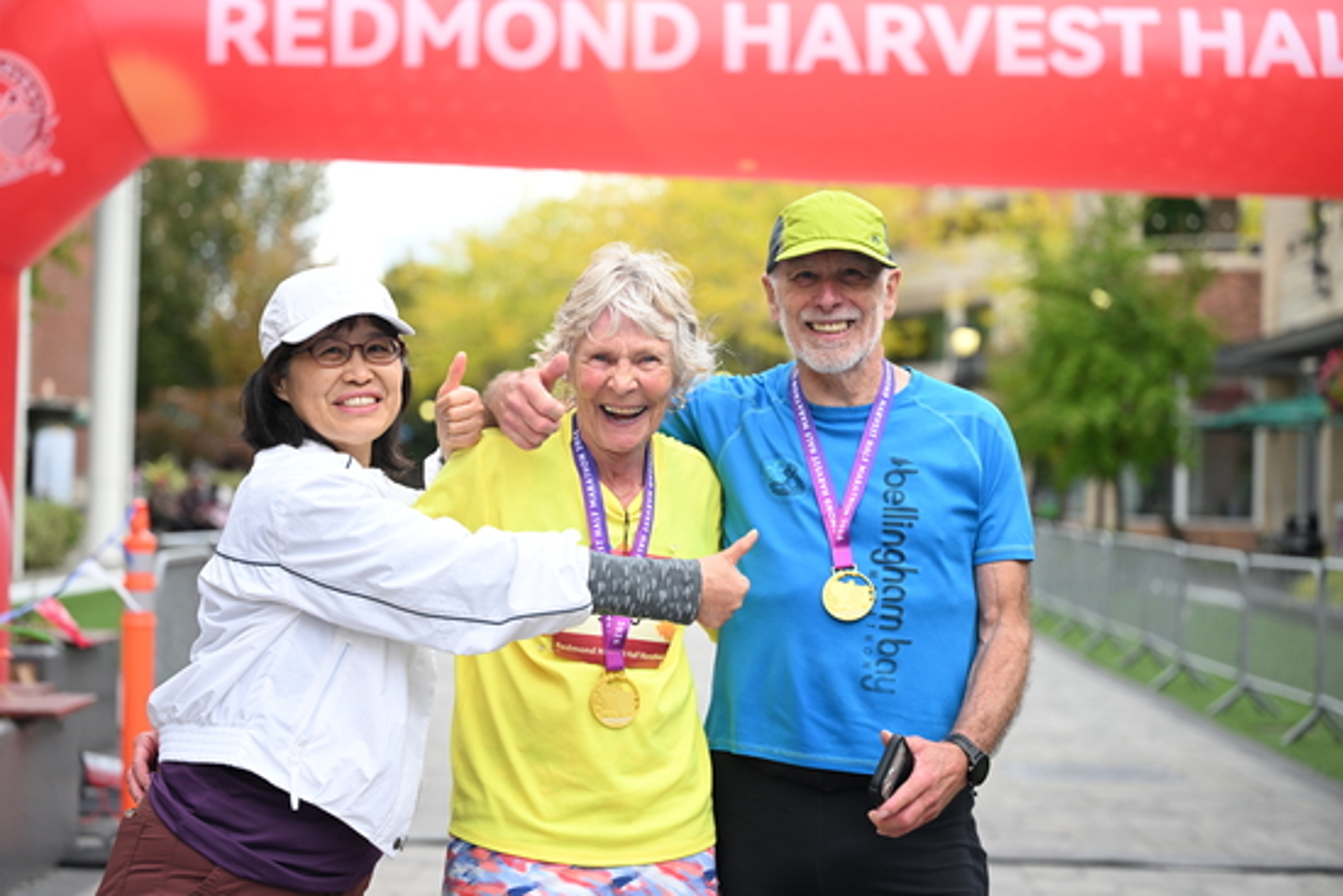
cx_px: 672
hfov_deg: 28.8
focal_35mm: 70
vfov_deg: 19.5
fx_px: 2612
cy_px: 448
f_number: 2.8
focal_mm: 70
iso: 640
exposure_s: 1/1600
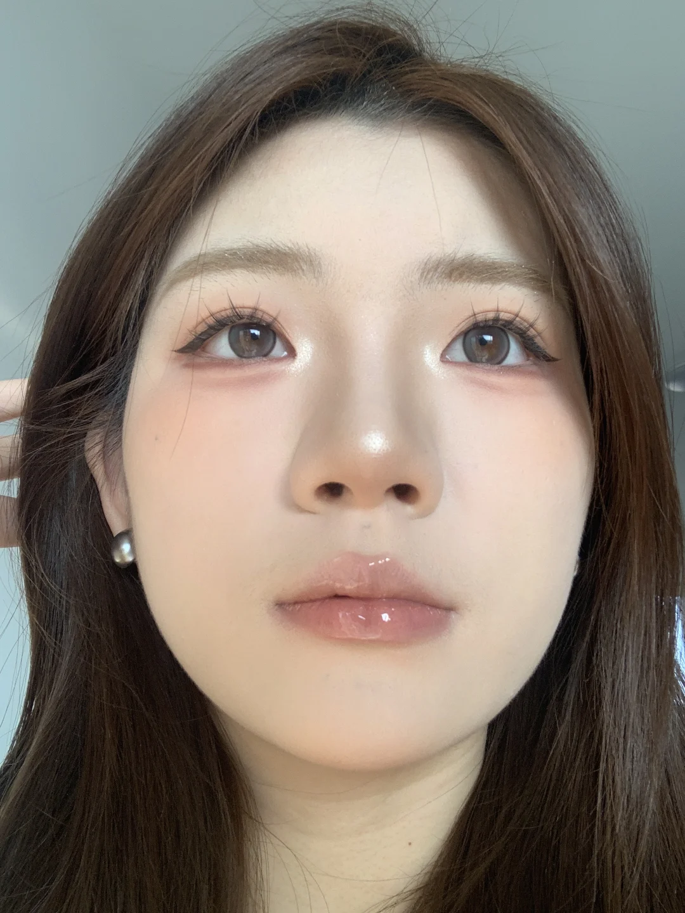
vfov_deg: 56.8
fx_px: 844
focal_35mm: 32
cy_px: 456
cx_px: 342
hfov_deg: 44.2
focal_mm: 2.87
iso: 40
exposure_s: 1/121
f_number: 2.2
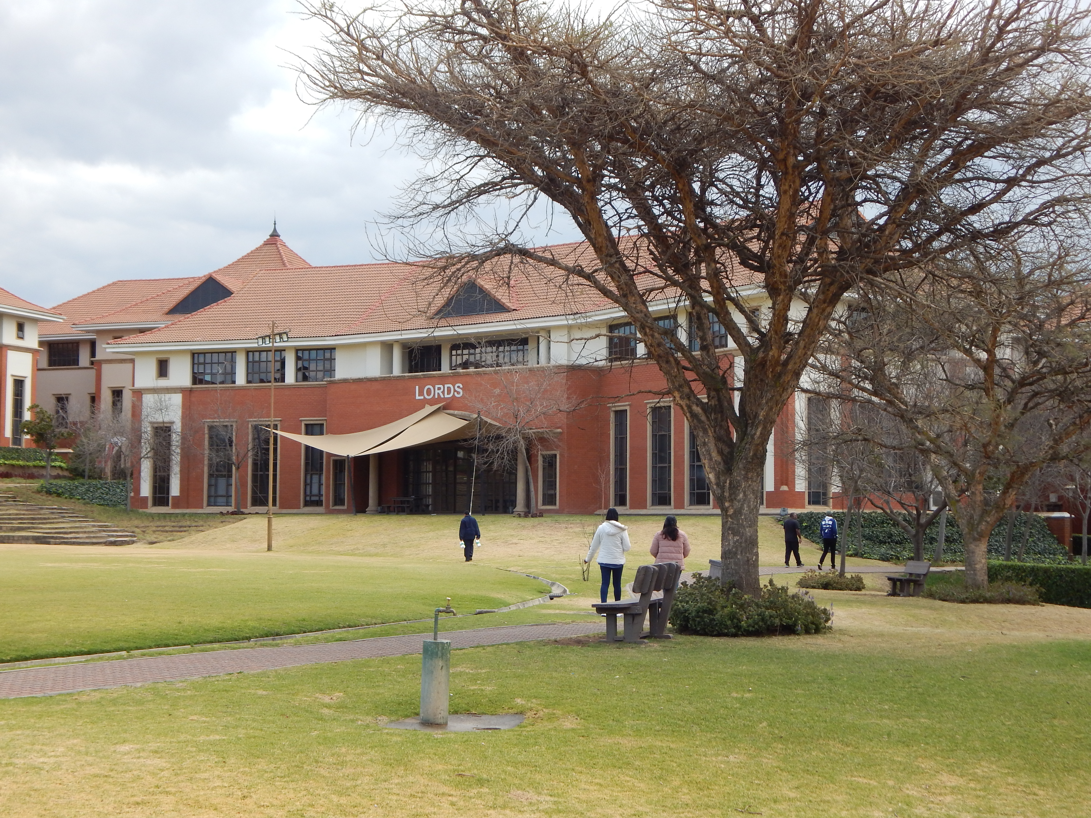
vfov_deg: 27.0
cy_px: 409
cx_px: 546
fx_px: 1702
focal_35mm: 54
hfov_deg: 35.5
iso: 125
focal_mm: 9.7
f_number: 3.8
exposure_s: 1/320
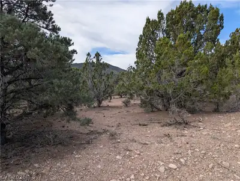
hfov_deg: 71.5
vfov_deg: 56.9
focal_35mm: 24
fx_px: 167
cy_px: 90
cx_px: 120
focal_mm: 6.9
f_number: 1.68
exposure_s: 1/798
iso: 22
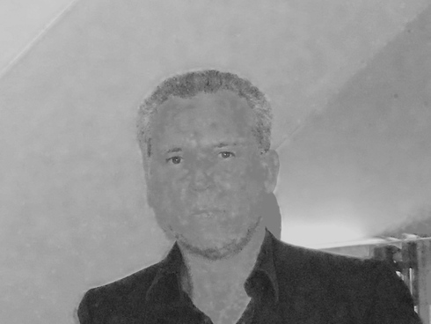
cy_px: 162
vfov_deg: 51.4
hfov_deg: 65.3
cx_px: 216
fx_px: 336
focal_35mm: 27
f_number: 3.5
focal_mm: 4.9
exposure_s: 1/45
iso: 120
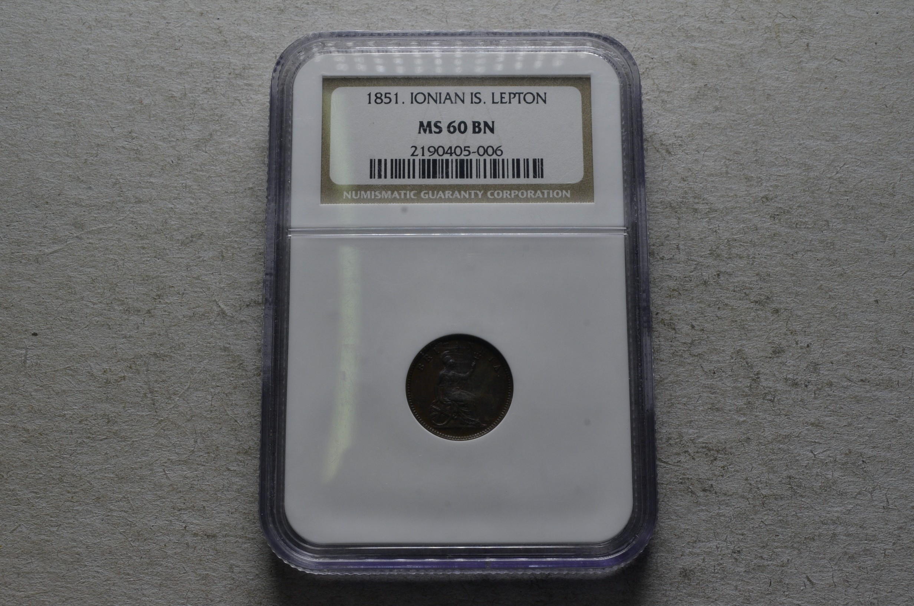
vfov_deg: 28.0
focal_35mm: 48
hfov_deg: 41.2
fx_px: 1216
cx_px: 457
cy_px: 303
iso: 400
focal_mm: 32
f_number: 14
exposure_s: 1/250
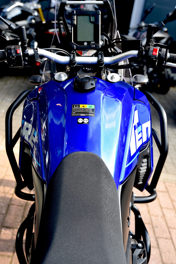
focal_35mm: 47
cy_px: 133
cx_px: 87
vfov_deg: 41.9
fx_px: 345
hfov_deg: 28.6
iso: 100
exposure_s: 1/80
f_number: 4.5
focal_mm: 46
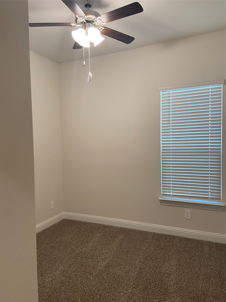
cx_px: 113
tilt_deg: -2.5
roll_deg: +2.1
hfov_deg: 53.1
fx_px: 226
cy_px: 151
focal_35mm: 26
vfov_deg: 67.3
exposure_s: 1/60
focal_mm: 4.25
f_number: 1.8
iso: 80
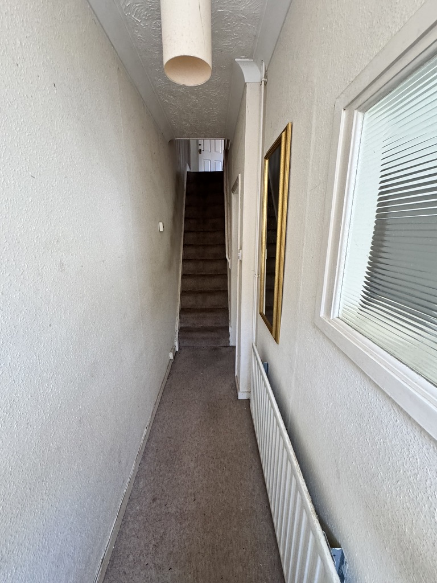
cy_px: 292
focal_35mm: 14
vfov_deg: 102.1
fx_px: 236
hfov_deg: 85.7
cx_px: 218
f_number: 2.2
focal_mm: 2.22
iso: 320
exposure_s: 1/99
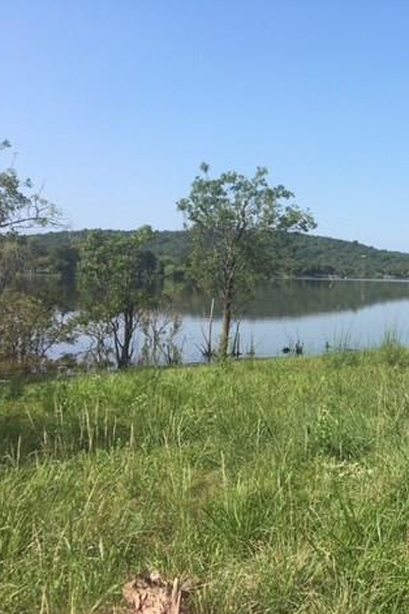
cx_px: 401
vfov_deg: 47.4
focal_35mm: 41
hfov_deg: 30.5
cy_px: 312
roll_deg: -1.3
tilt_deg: -2.3
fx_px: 699
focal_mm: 4.15
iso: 25
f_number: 2.2
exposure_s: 1/1183
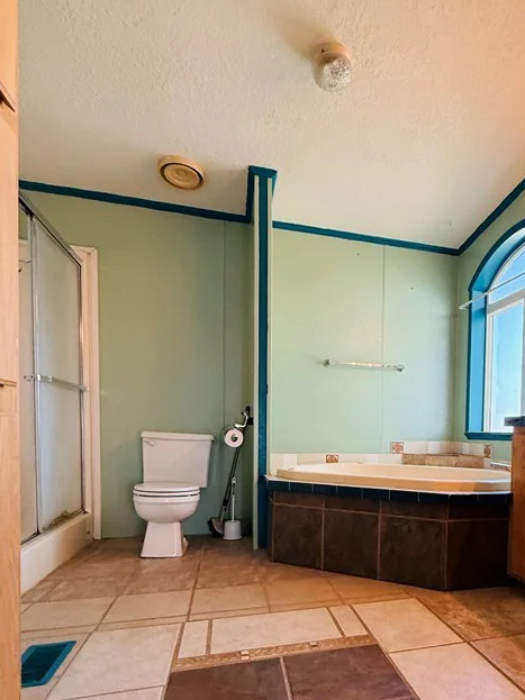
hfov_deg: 56.5
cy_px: 452
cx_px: 382
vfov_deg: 72.3
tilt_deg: -2.1
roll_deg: -1.8
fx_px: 465
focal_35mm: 23
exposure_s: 1/120
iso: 320
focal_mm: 2.22
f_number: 2.2
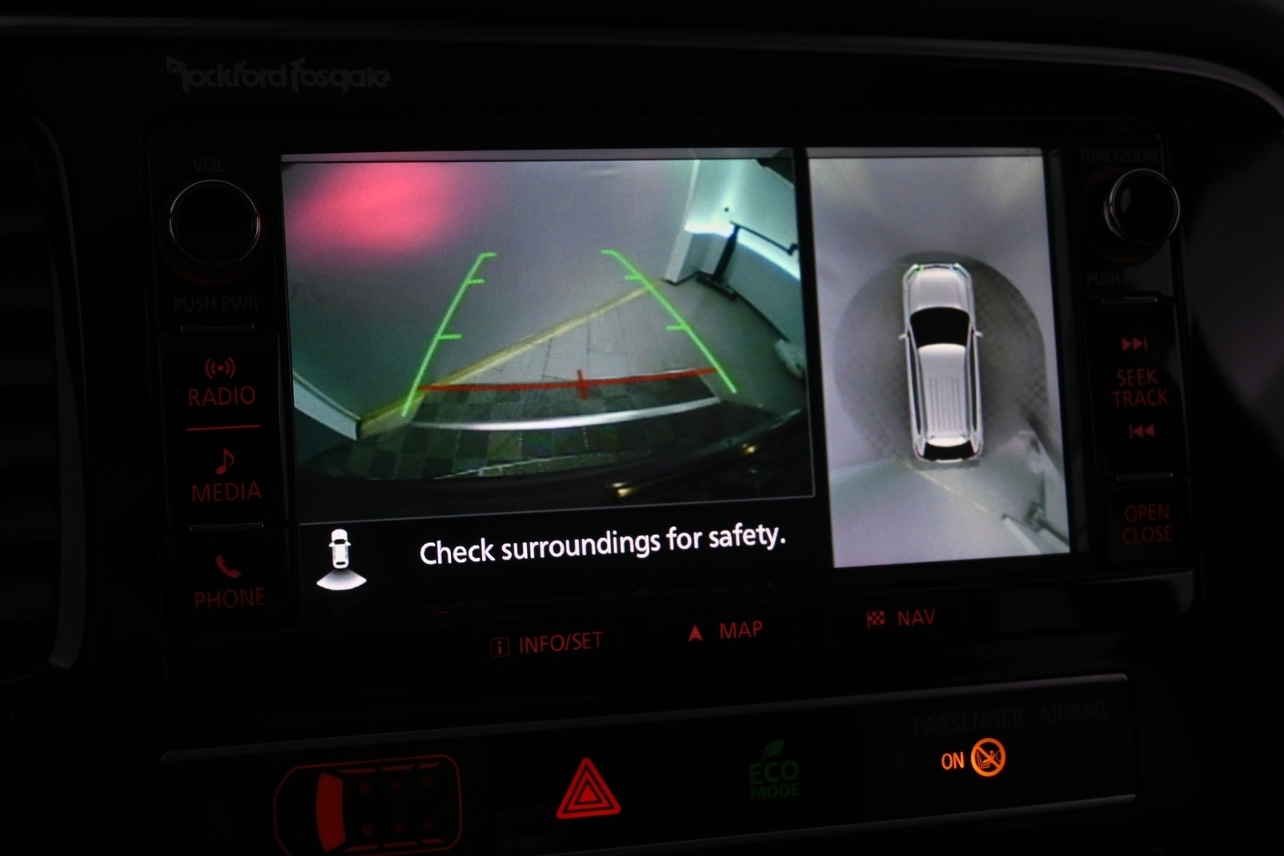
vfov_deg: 25.8
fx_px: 1872
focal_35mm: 52
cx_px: 642
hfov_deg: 37.9
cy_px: 428
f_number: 5.3
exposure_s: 1/60
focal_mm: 35
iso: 450
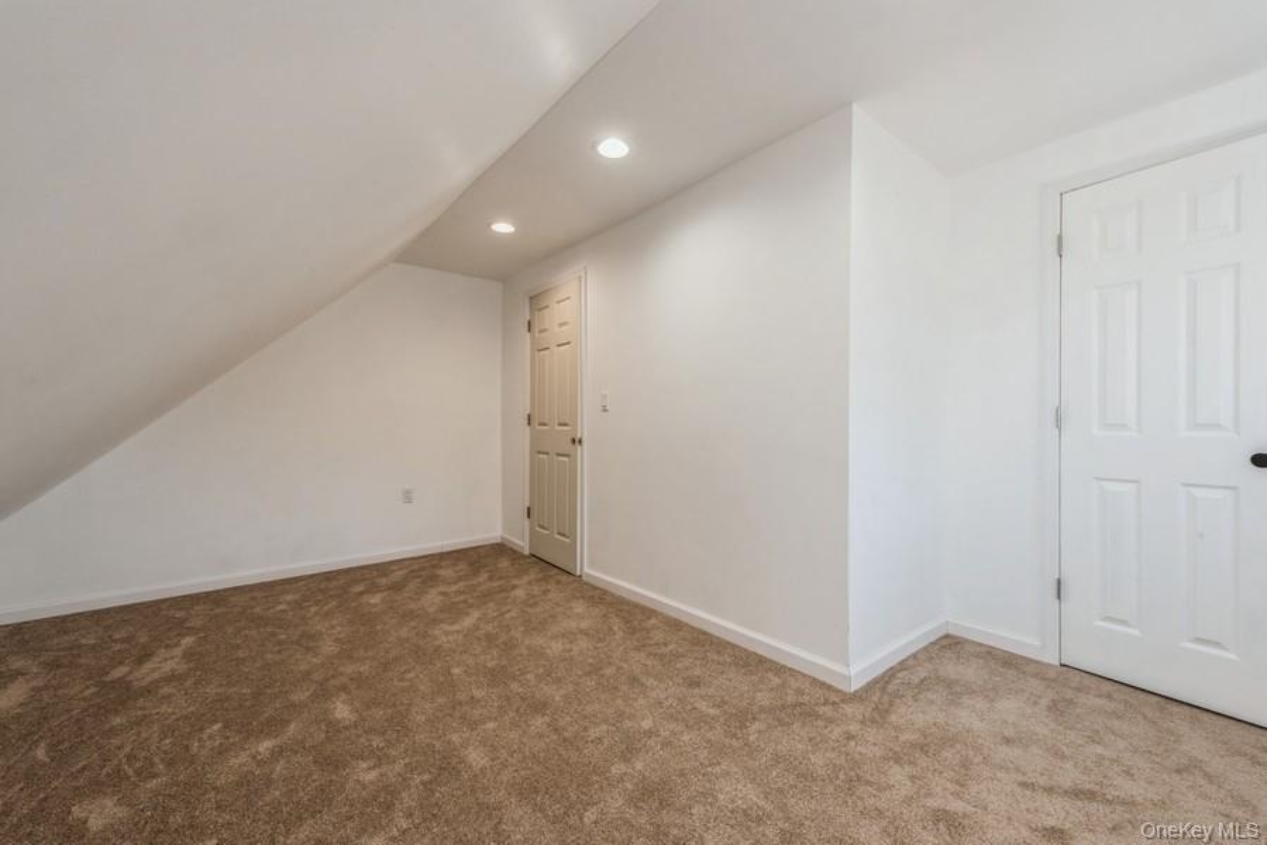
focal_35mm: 14
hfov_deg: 104.2
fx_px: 493
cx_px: 634
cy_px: 422
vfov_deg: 81.3
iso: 400
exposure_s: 1/10
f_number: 11
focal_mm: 14
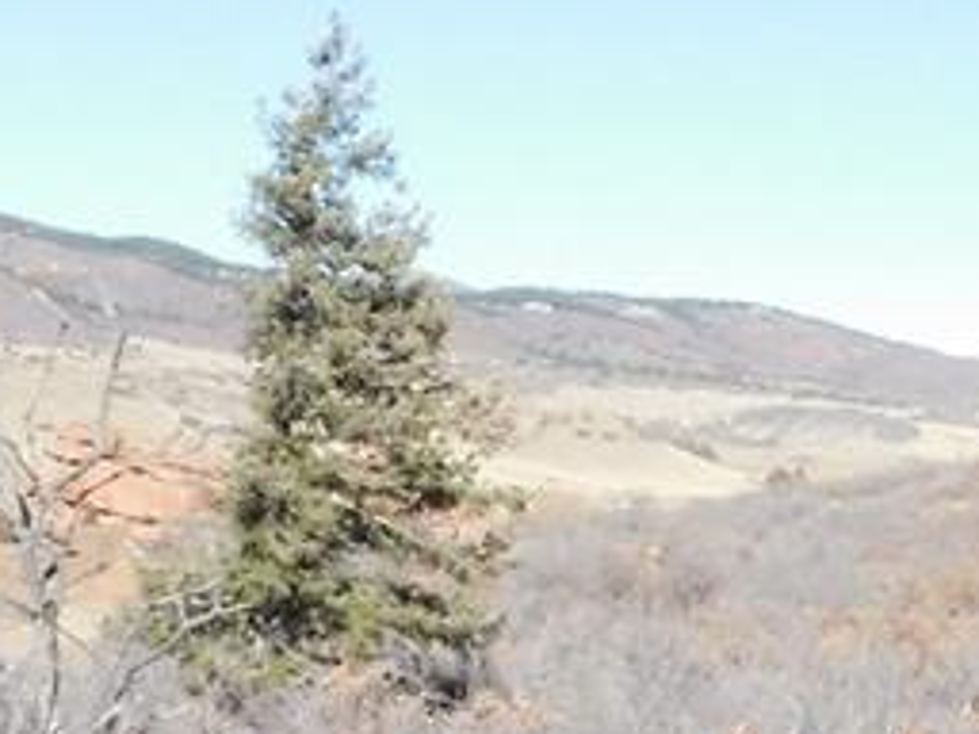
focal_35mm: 120
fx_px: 3394
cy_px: 357
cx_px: 1556
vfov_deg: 12.3
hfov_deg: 15.0
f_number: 6.4
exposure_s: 1/1500
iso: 800
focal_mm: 5.3
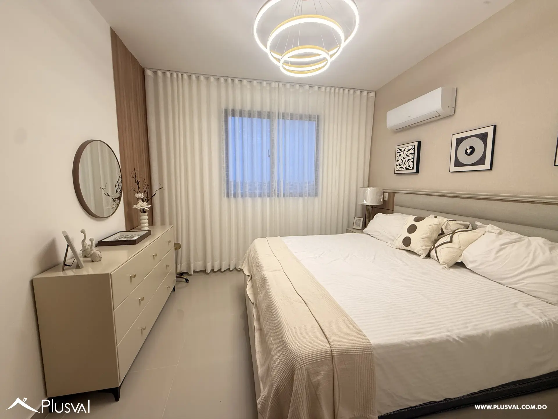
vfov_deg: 85.7
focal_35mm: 14
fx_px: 226
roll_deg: -0.4
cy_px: 210
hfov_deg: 102.1
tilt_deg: -6.9
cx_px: 279
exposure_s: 1/120
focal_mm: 2.22
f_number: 2.2
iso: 250
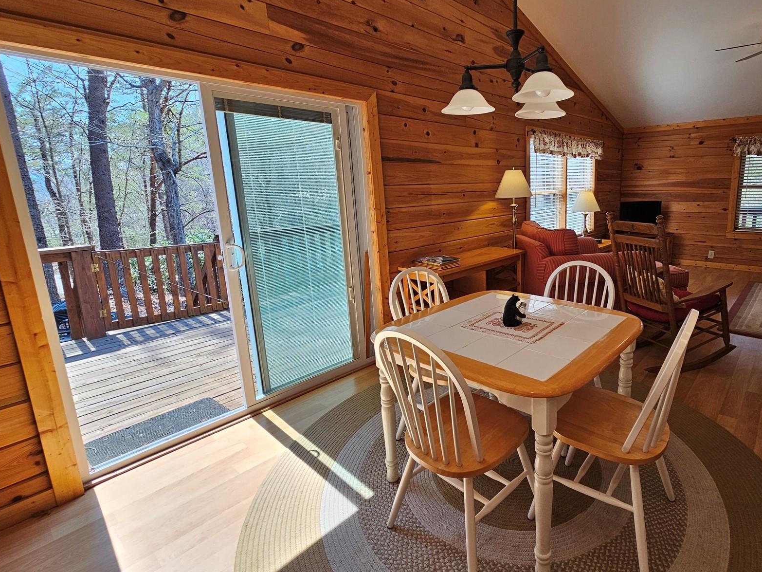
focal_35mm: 17
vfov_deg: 74.6
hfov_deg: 88.9
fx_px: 374
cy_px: 261
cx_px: 484
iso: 50
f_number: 2.2
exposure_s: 1/199
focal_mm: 2.2
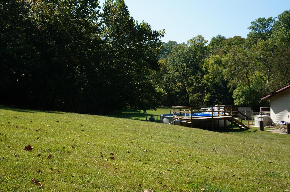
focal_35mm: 39
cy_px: 96
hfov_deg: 49.6
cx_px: 145
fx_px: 314
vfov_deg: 34.1
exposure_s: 1/80
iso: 100
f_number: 13
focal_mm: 26
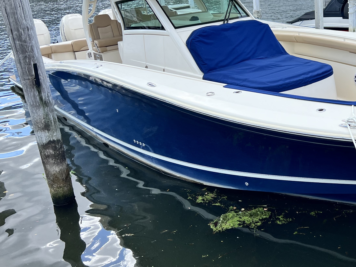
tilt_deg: -19.8
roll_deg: +3.6
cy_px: 102
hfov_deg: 37.7
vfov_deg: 30.2
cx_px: 302
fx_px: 494
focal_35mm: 48
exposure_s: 1/1280
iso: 50
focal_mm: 5.7
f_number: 1.5
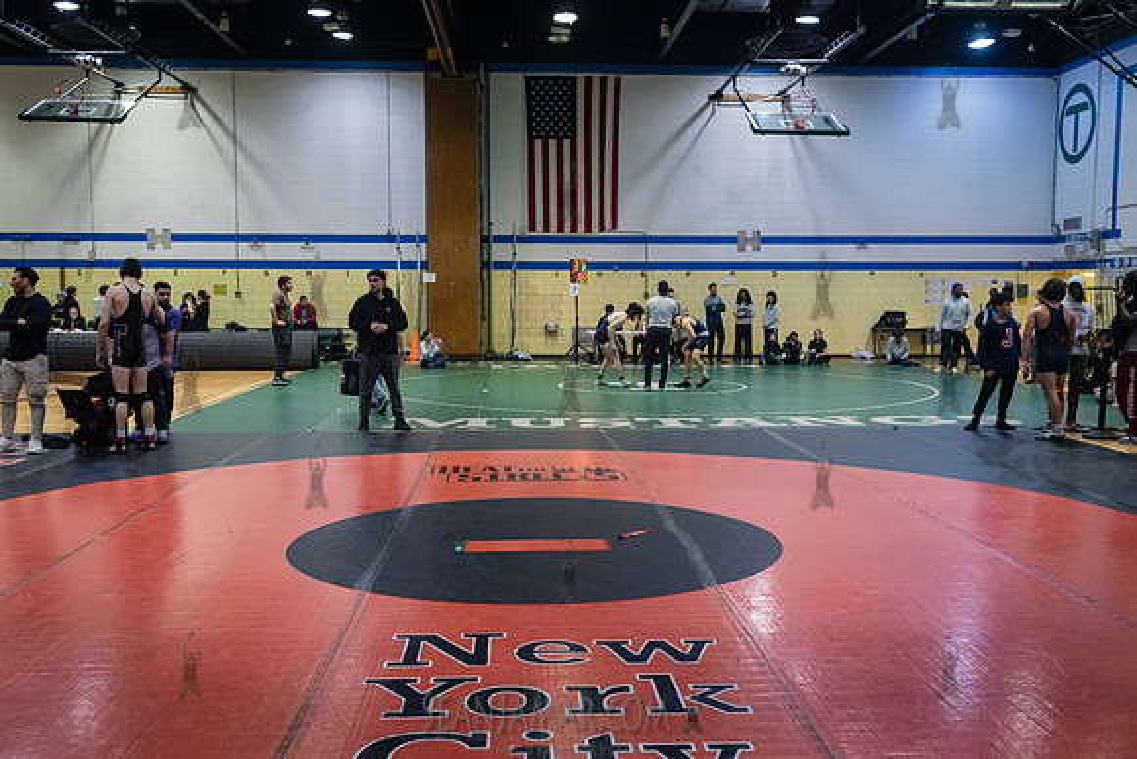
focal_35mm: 36
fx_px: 1142
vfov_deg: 36.8
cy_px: 380
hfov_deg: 52.9
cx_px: 568
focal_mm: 35
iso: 6400
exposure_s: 1/400
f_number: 4
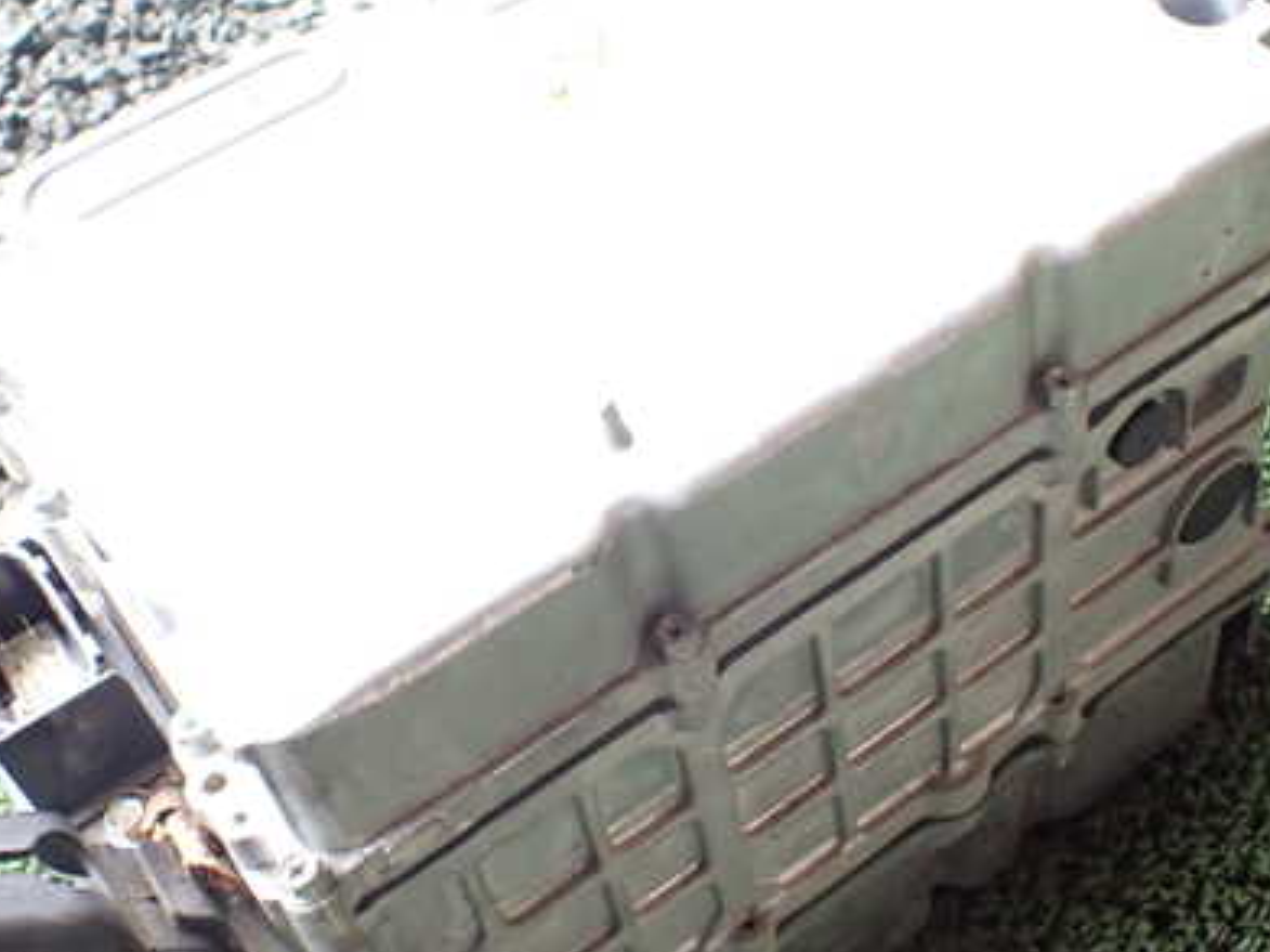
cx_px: 715
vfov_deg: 31.5
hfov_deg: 41.2
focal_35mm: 46
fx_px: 1687
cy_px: 539
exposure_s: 1/125
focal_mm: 5.4
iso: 320
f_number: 2.3
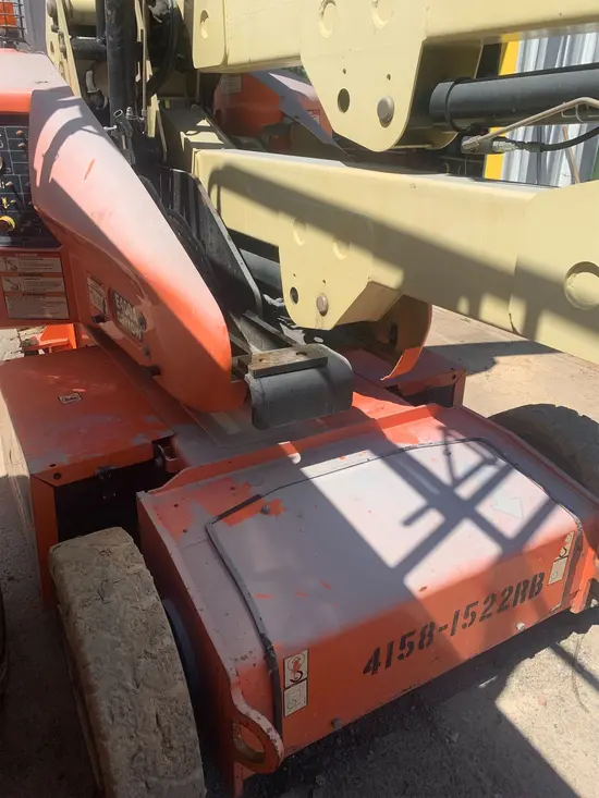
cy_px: 399
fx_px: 600
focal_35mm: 26
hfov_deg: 53.1
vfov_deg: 67.3
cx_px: 300
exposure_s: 1/2075
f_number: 1.8
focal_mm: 4.25
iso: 25
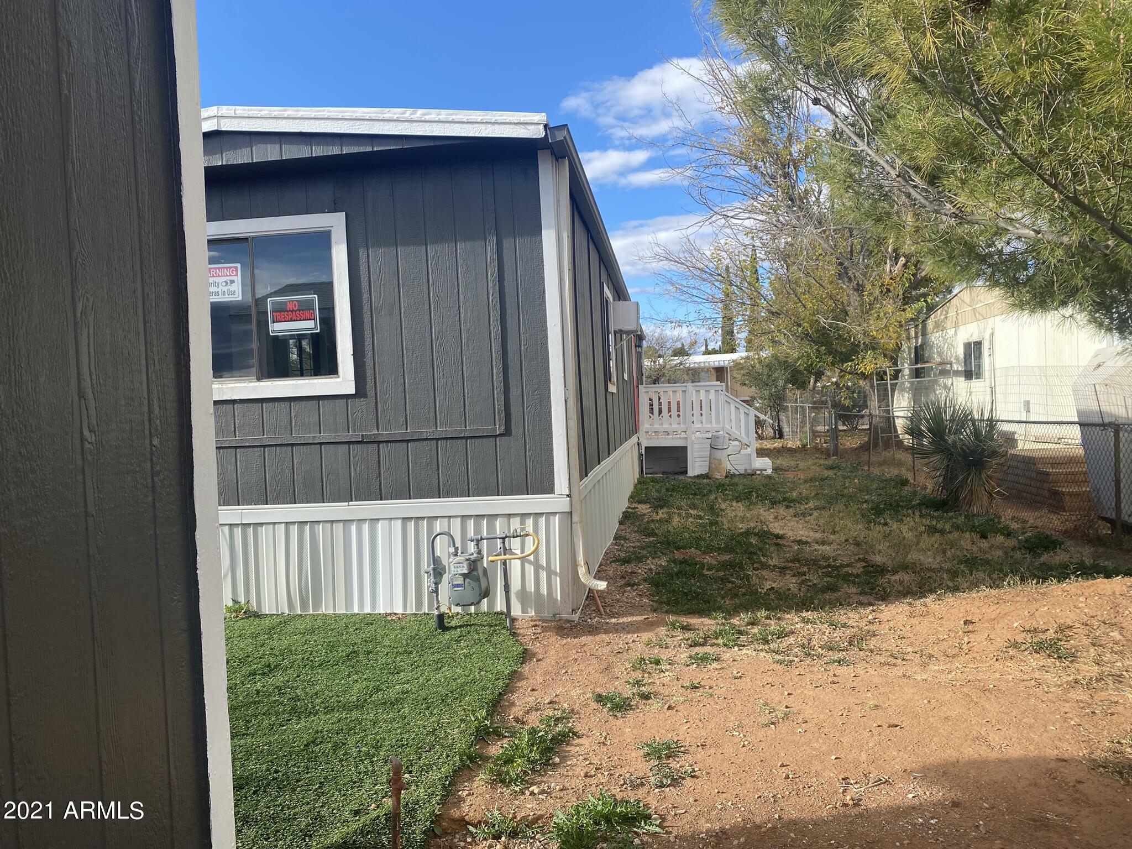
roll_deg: +2.5
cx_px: 566
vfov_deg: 53.1
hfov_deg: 67.3
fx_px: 850
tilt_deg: -0.9
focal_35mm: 26
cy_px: 424
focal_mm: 4.25
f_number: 1.8
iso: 32
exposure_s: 1/1330
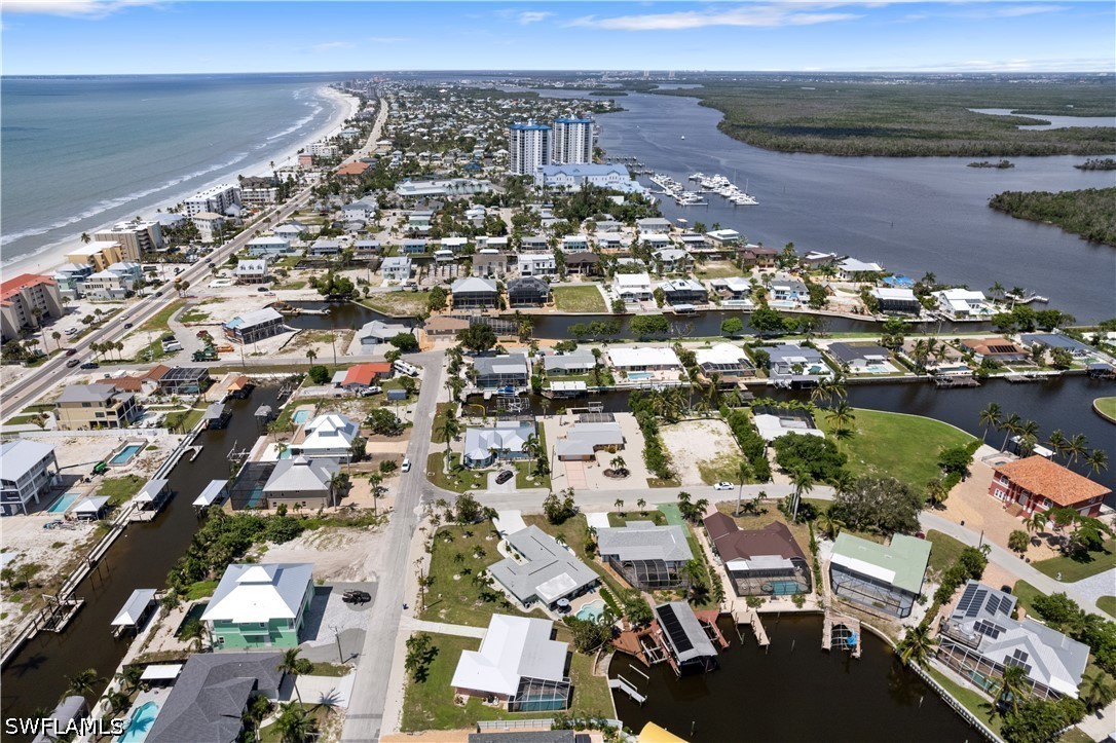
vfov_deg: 57.2
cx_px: 558
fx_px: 682
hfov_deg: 78.6
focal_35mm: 22
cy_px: 372
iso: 140
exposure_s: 1/4000
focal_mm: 8.38
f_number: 2.8
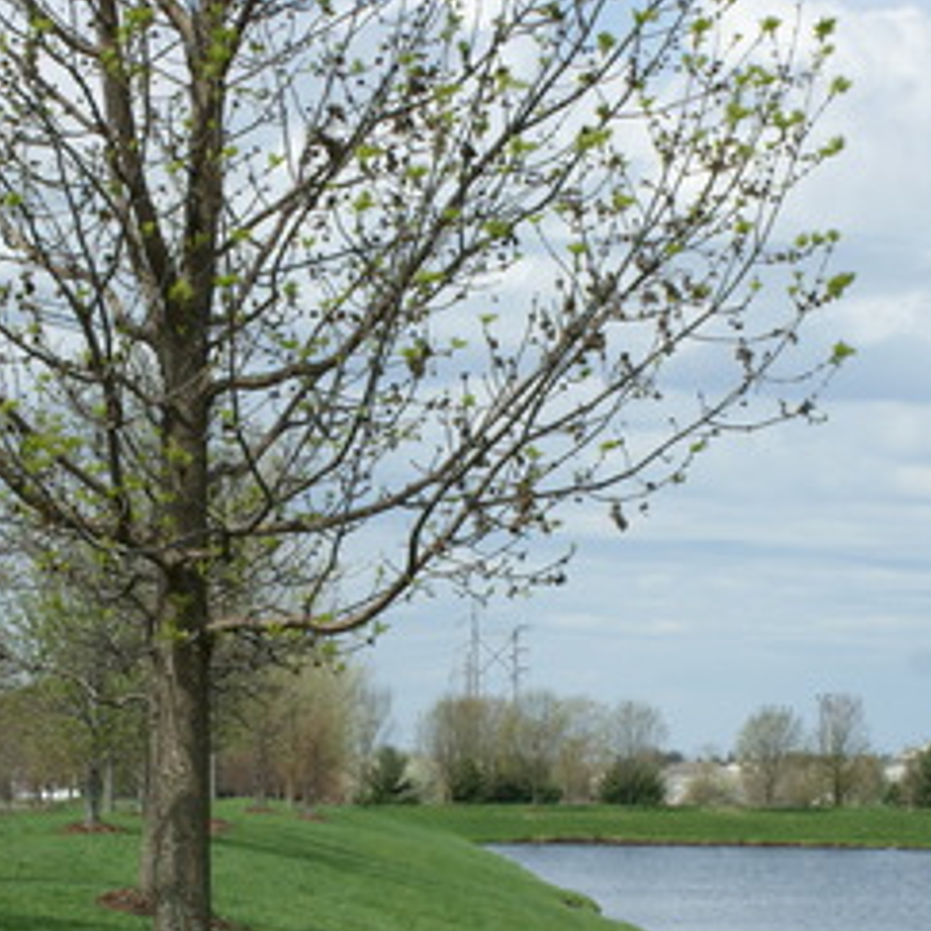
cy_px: 812
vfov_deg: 12.9
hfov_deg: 13.0
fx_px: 4077
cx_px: 375
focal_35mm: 134
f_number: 13
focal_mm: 40
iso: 100
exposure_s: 1/125
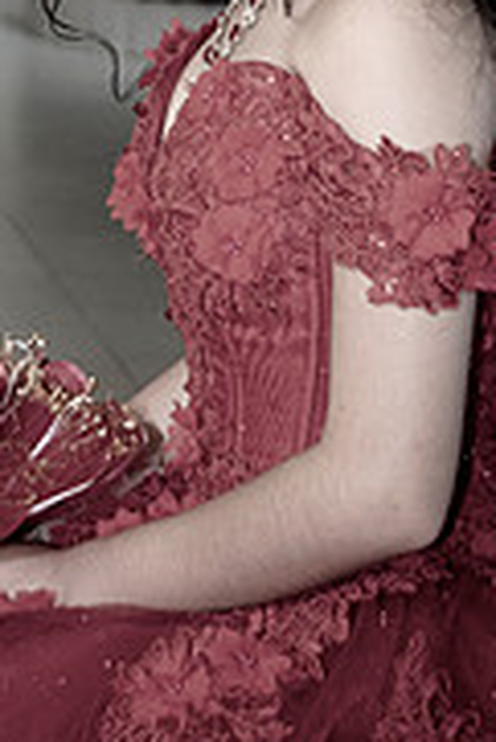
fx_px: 4620
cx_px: 90
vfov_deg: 9.1
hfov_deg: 6.1
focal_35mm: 224
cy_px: -82
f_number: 5.6
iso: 1000
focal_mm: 60
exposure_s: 1/160
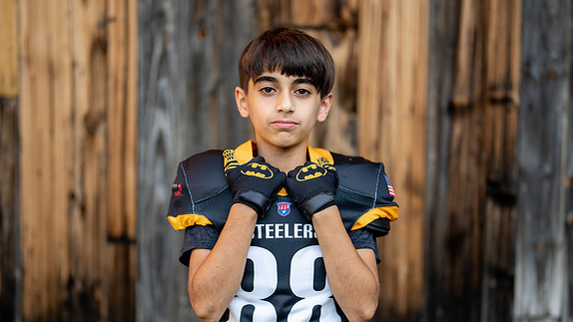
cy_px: 210
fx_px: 957
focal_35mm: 63
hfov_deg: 33.3
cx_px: 273
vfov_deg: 19.1
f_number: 1.2
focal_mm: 50
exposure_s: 1/2000
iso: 100
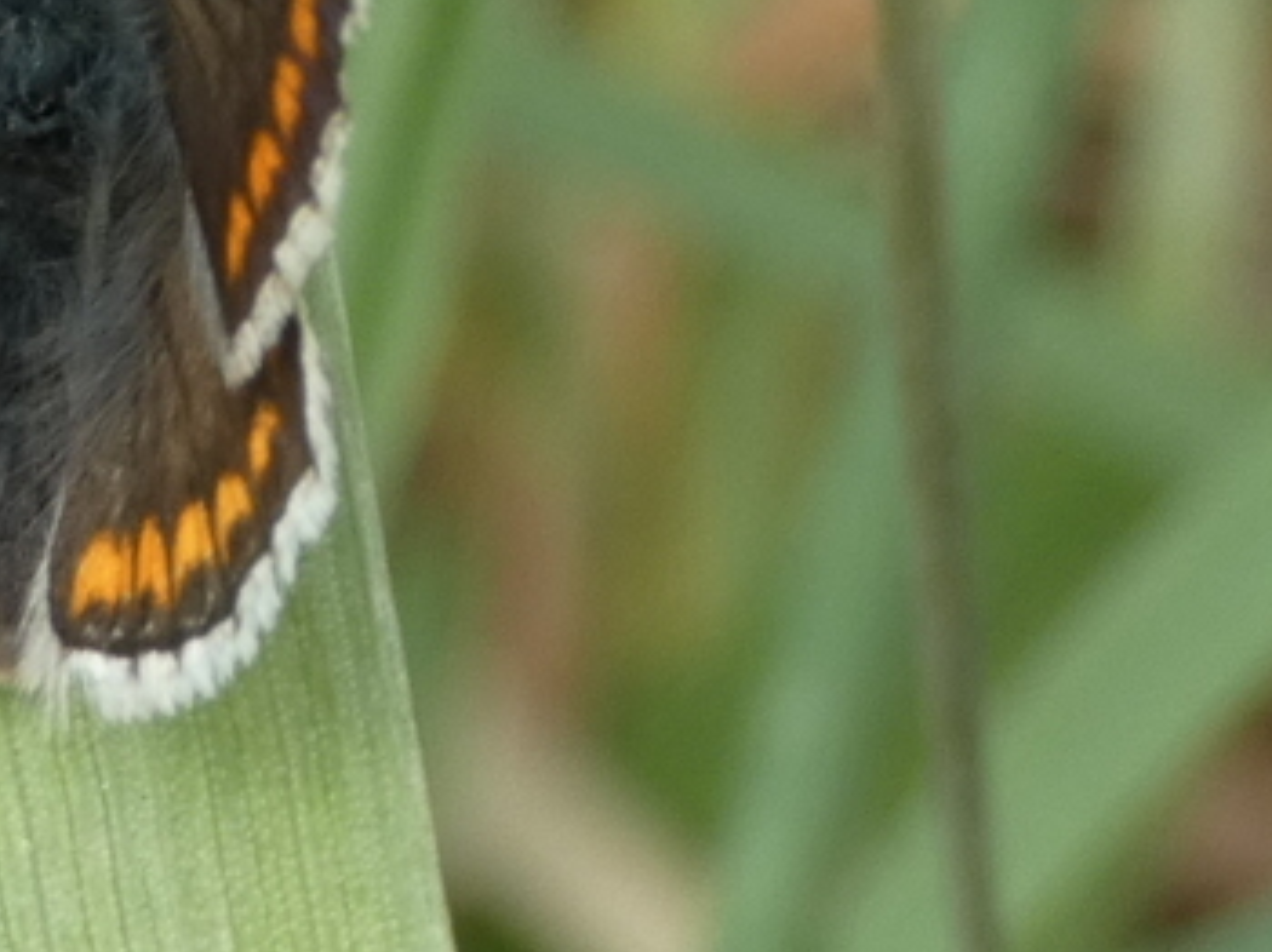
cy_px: 55
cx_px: -64
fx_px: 12632
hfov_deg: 5.7
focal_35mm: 344
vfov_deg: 4.3
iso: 125
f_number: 5.3
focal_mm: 25.2
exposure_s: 1/80
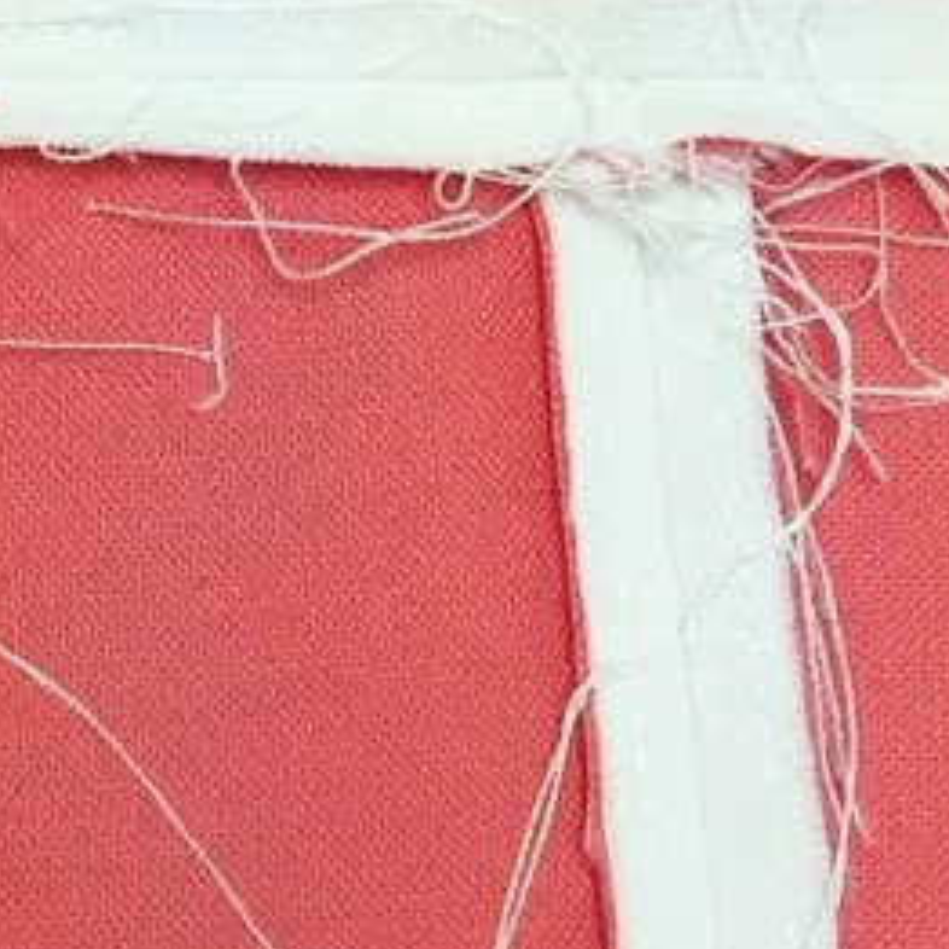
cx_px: -618
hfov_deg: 11.2
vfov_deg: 10.9
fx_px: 4559
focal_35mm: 147
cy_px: -887
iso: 32
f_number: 2.2
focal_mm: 4.2
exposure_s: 1/33
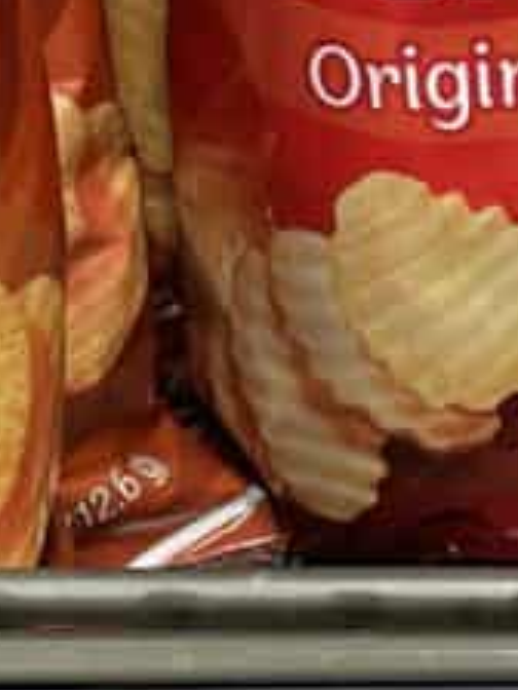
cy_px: 280
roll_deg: +0.6
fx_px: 2374
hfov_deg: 12.2
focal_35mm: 119
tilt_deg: -22.7
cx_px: 617
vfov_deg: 16.5
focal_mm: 4.2
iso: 200
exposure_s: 1/60
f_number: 1.6
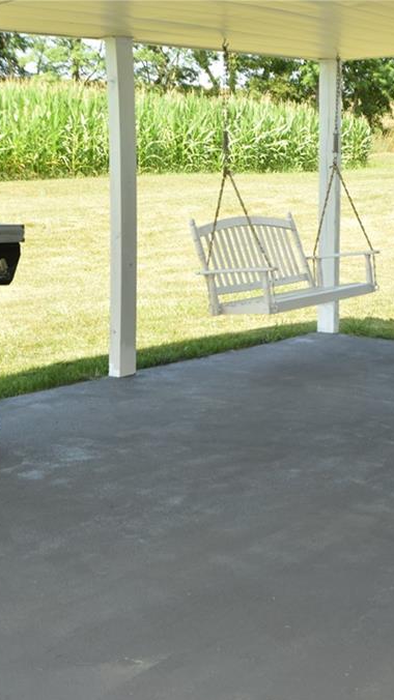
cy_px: 352
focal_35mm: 74
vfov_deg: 28.7
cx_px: 266
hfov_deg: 16.3
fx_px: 1371
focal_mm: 31
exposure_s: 1/200
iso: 200
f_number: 6.3
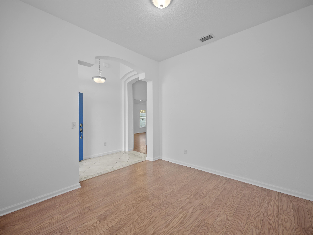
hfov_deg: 102.1
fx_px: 127
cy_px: 118
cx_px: 156
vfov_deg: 85.7
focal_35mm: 14
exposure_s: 1/40
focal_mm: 7
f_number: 4
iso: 400
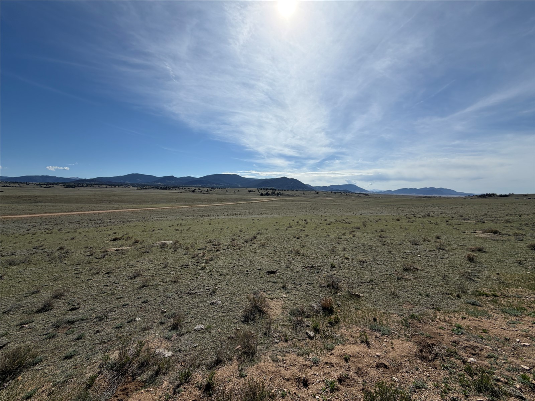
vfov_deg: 85.7
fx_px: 216
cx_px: 268
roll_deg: -0.3
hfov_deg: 102.1
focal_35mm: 14
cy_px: 200
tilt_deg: -1.5
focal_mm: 2.22
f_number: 2.2
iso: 20
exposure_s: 1/2165
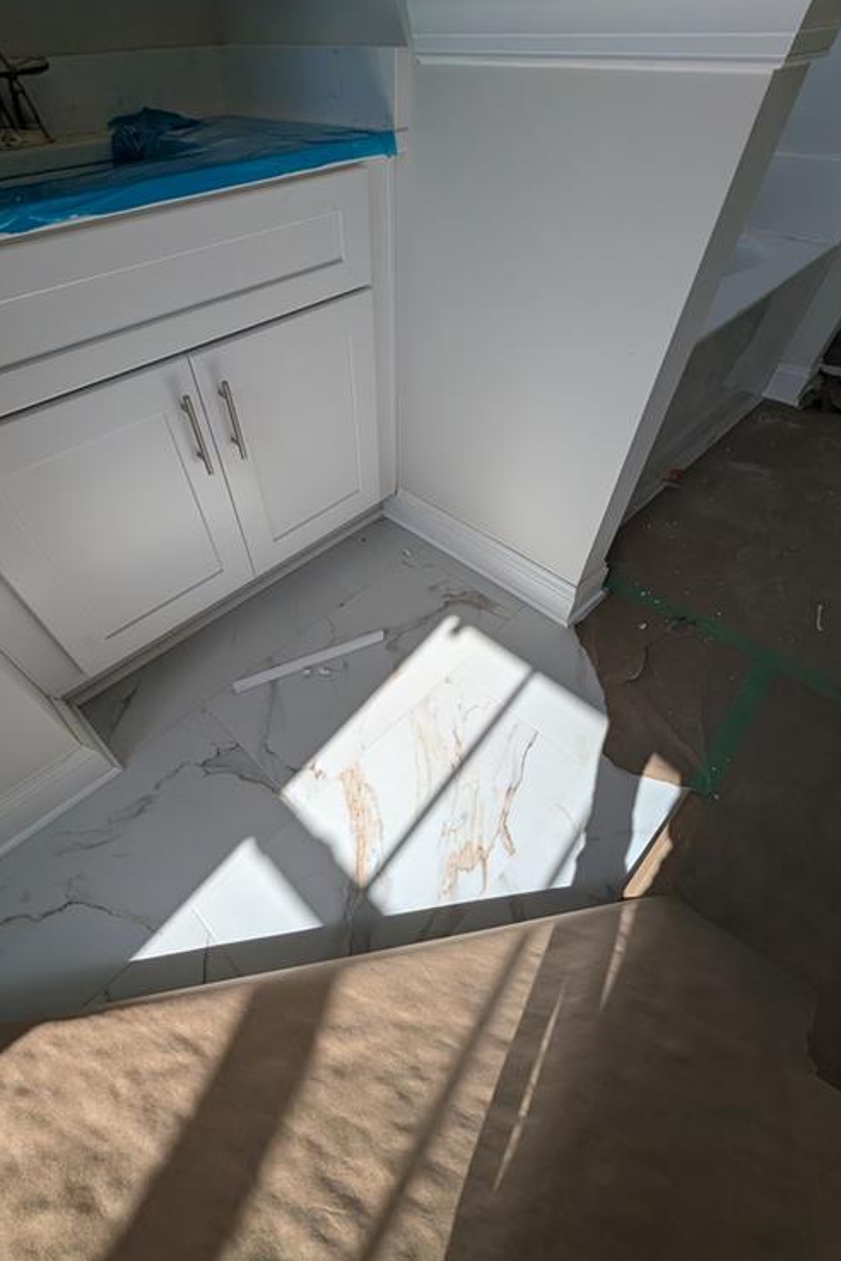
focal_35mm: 13
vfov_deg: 108.3
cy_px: 642
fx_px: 456
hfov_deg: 85.2
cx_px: 383
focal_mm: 2.02
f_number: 1.7
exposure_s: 1/2169
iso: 56
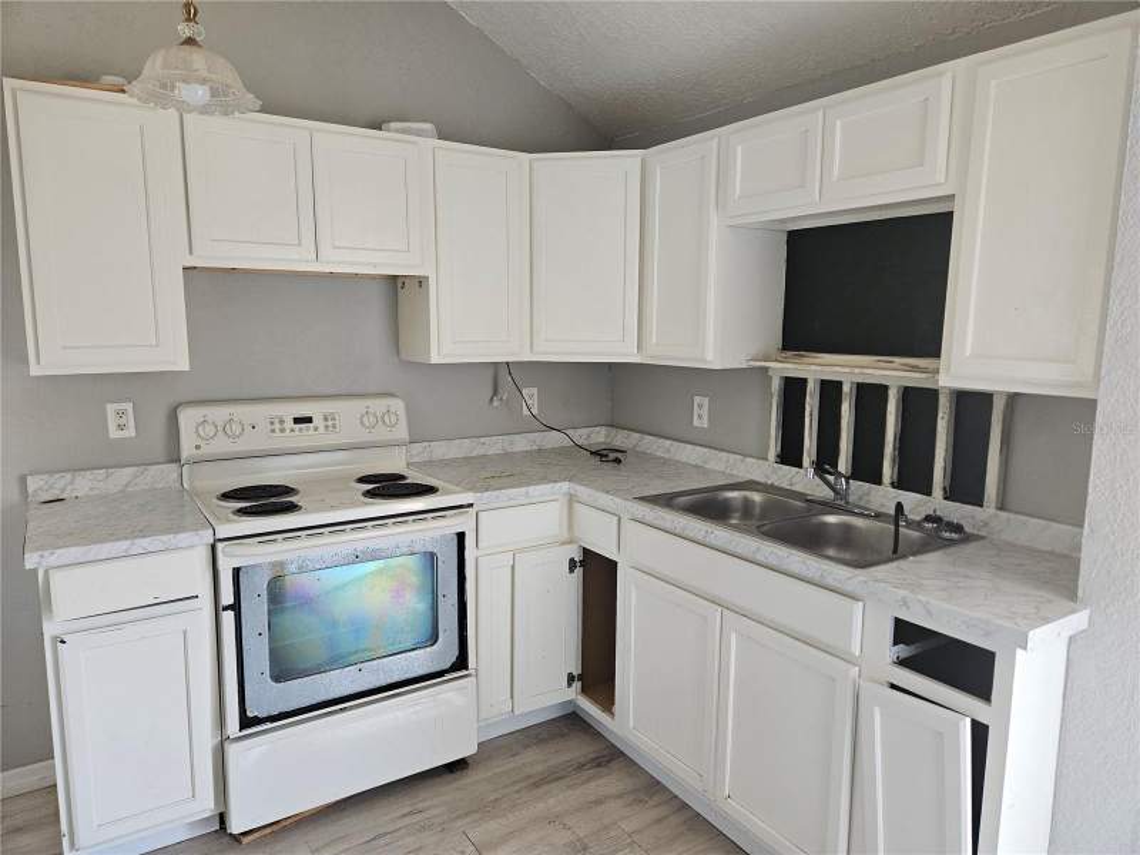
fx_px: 757
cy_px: 428
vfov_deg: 58.9
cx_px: 570
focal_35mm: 23
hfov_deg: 73.9
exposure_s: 1/207
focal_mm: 5.4
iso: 250
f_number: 1.8
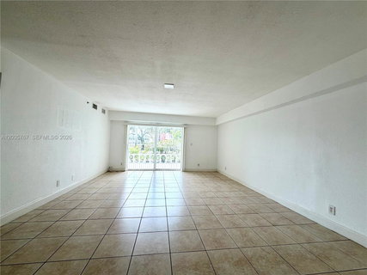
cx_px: 184
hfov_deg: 102.1
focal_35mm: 14
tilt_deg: +2.2
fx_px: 148
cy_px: 138
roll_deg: -2.1
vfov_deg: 85.6
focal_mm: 2.22
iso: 64
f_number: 2.2
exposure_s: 1/120
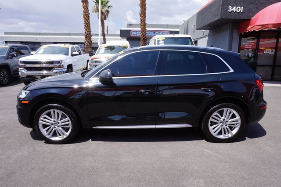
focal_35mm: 24
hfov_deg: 73.8
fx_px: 187
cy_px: 94
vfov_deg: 53.1
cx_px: 140
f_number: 13
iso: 100
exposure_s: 1/80
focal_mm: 16
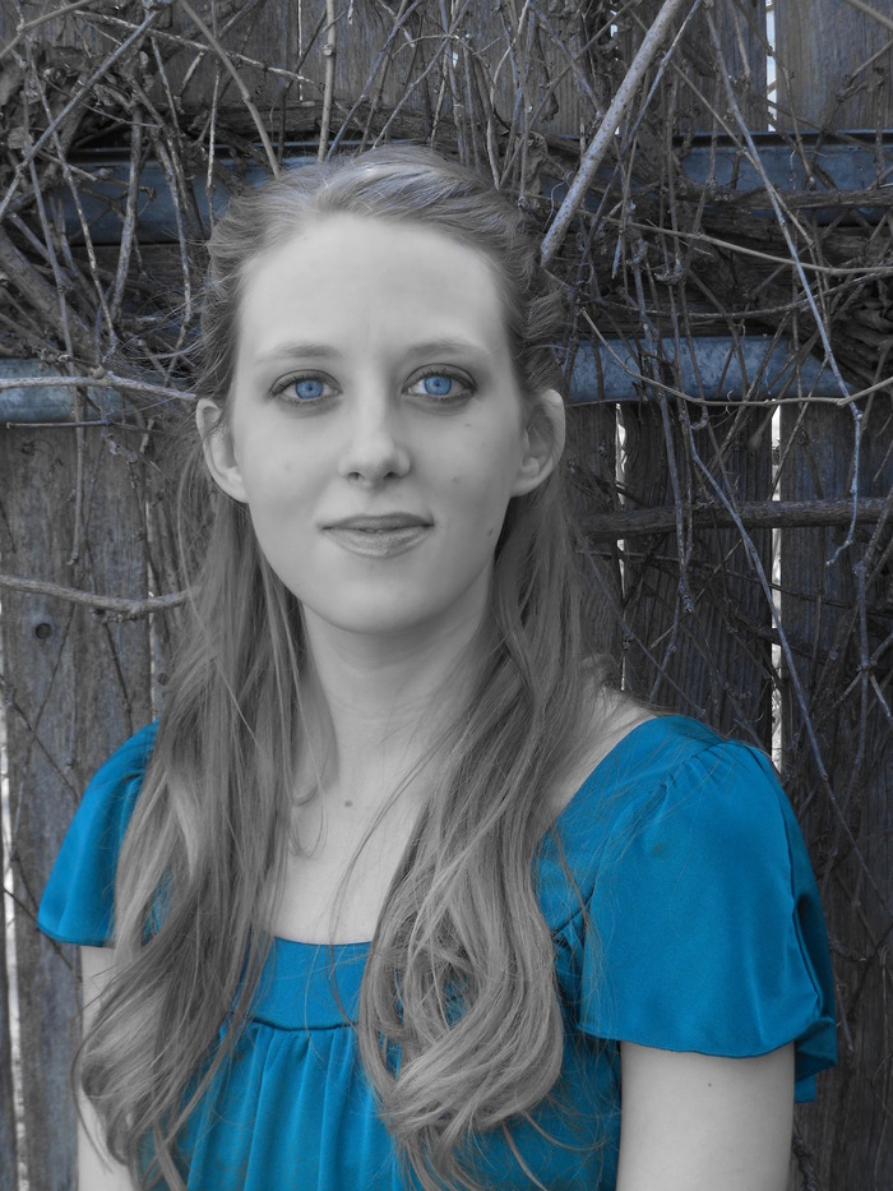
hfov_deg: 14.5
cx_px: 446
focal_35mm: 102
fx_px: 3508
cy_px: 596
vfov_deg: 19.3
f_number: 5.4
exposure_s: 1/60
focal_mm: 18.3
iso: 80
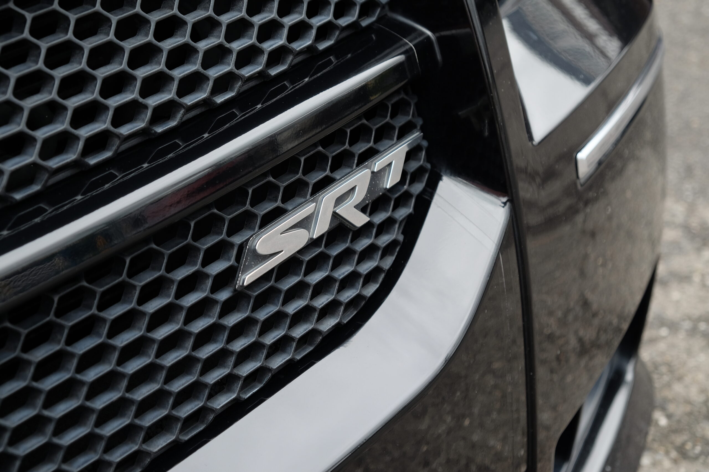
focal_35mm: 67
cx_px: 354
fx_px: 1320
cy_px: 236
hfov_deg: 30.1
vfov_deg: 20.3
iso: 400
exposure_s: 1/160
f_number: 5.6
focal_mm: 44.4
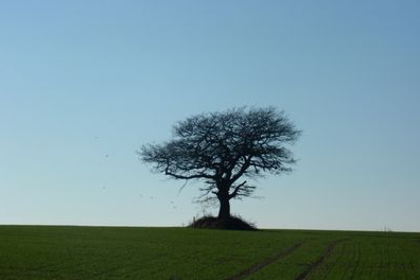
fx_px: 1225
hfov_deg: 19.5
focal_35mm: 105
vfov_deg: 13.0
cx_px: 209
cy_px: 152
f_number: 13
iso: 80
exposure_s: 1/160
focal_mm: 17.88
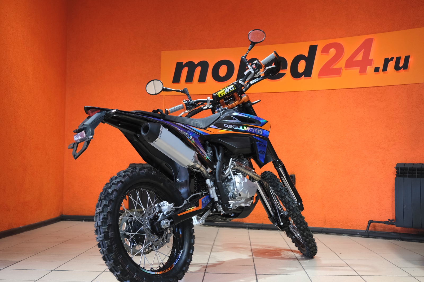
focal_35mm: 49
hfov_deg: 40.3
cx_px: 212
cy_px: 141
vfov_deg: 27.5
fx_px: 577
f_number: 4
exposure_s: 1/100
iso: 1600
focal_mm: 32.5
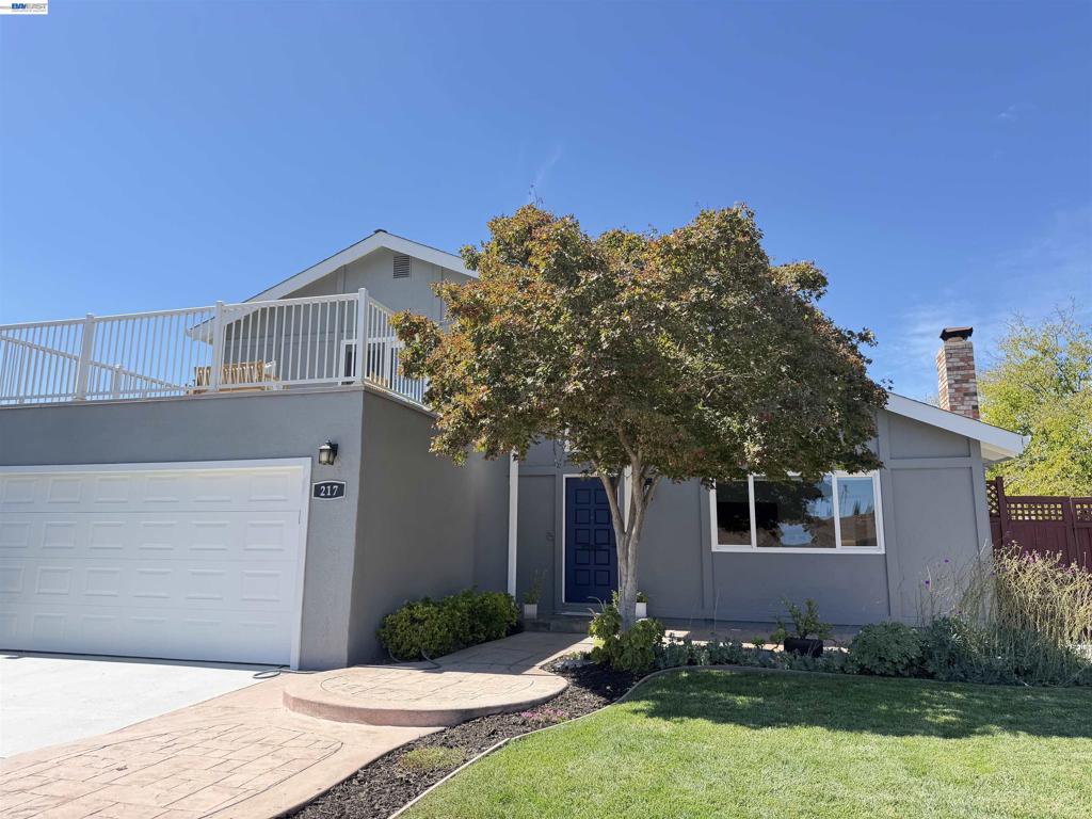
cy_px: 410
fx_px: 757
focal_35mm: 24
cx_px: 546
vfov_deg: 56.8
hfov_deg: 71.6
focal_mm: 6.76
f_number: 1.78
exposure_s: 1/1464
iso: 100
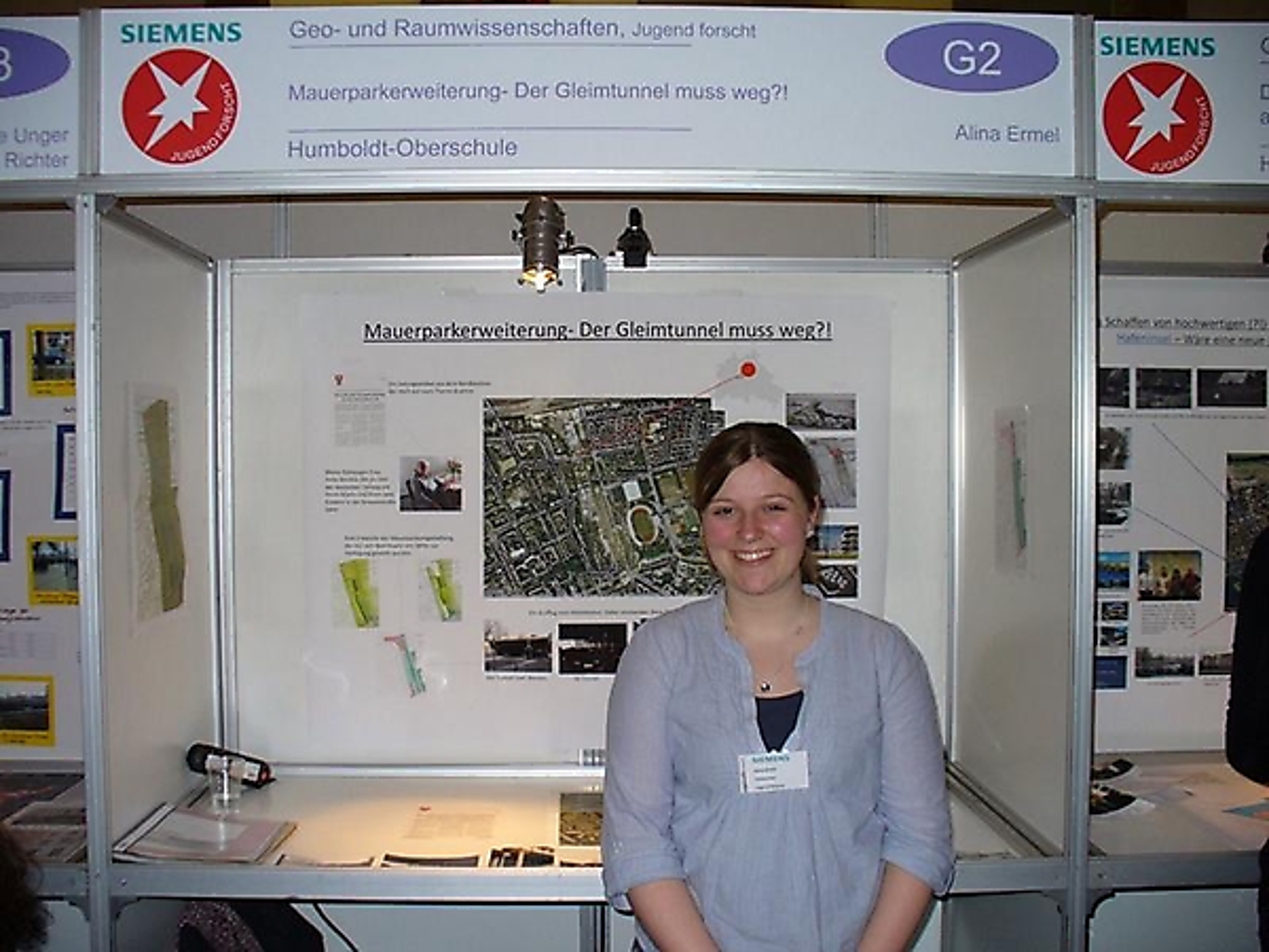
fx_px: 1356
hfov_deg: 50.1
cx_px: 634
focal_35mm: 37
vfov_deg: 38.7
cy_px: 476
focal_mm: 6.1
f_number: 2.8
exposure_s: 1/60
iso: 100
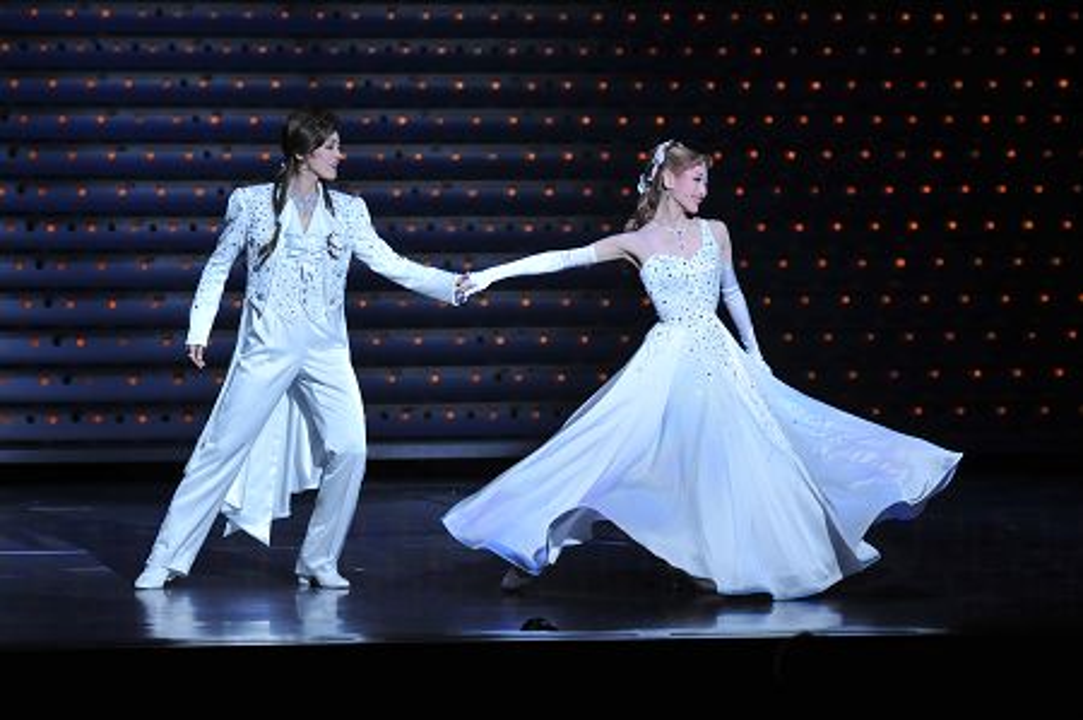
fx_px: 6987
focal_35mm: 232
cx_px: 542
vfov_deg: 5.9
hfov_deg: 8.9
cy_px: 360
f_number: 4.5
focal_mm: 155
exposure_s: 1/640
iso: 800
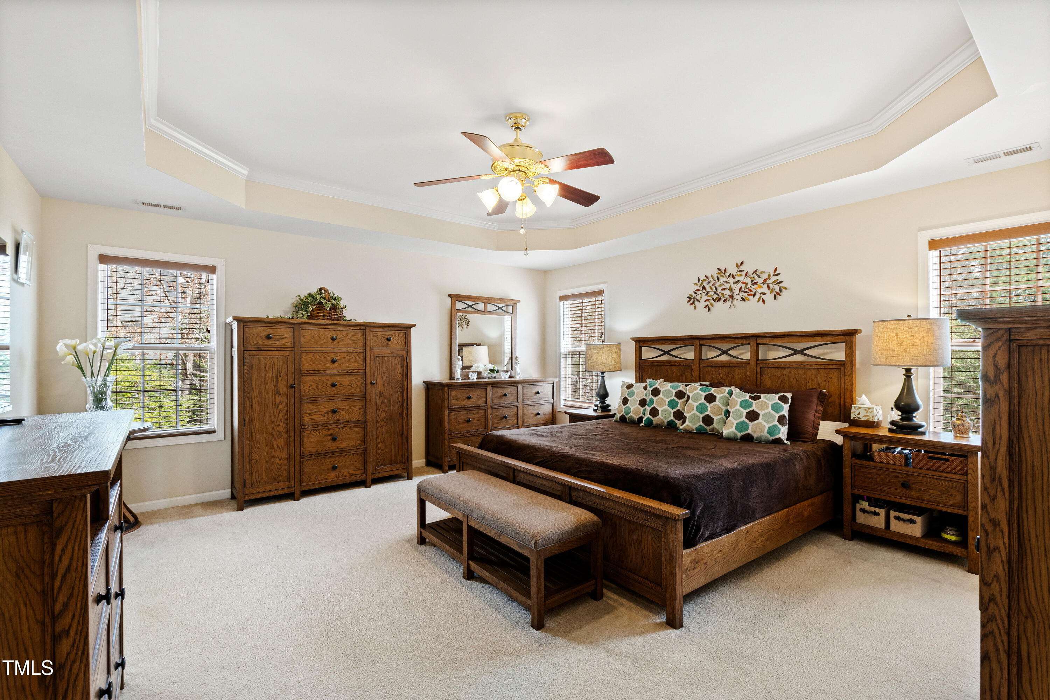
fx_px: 437
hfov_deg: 100.4
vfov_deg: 77.3
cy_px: 350
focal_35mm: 15
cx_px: 525
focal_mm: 10
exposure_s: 1/1.67
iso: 100
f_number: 8
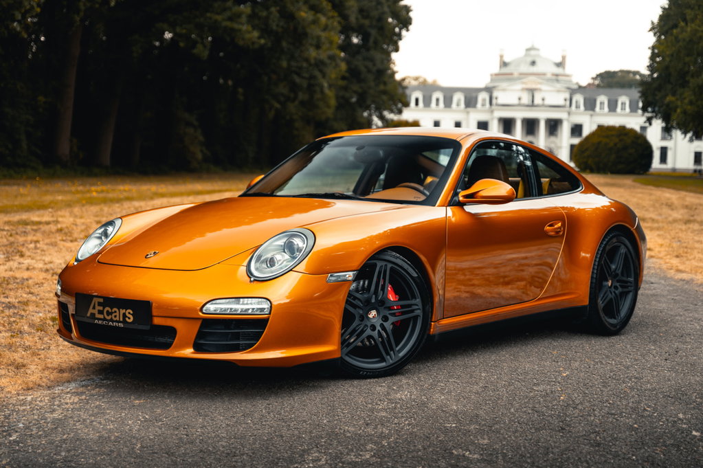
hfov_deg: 34.5
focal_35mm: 58
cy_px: 234
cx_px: 352
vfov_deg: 23.4
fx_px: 1132
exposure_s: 1/160
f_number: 2.8
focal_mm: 58
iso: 125
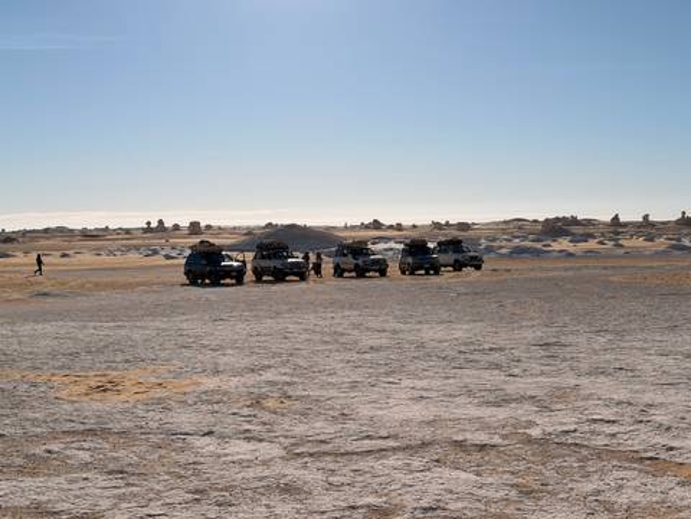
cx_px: 346
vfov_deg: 28.0
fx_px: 1038
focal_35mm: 52
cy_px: 260
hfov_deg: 36.8
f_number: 1.6
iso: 40
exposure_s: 1/12048
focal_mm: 5.96
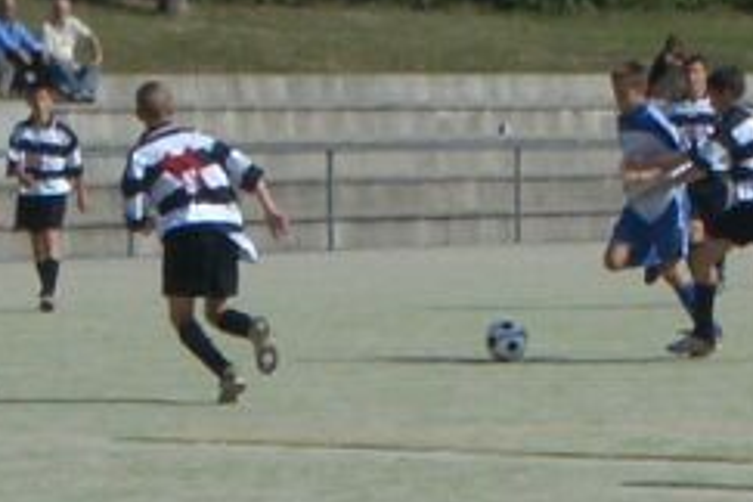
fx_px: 1757
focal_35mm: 84
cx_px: 350
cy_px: 282
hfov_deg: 24.2
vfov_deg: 16.3
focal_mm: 8.2
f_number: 5
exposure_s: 1/800
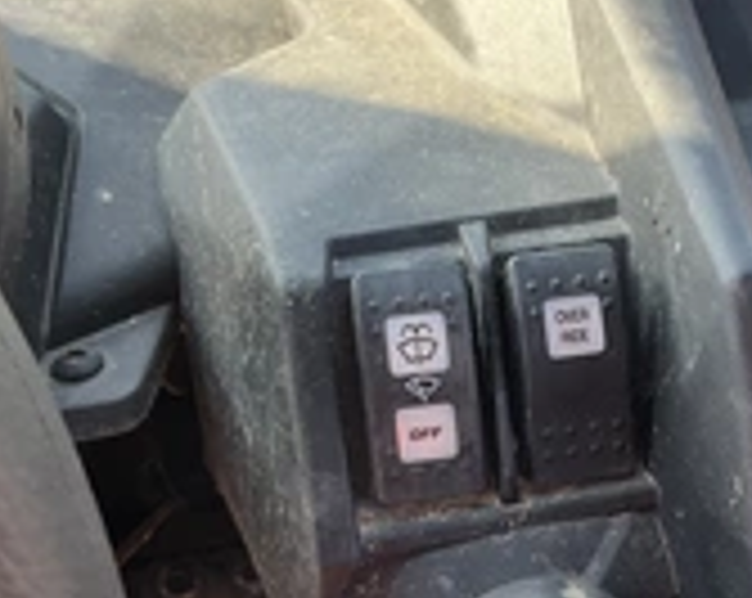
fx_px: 1511
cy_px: 342
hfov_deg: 27.4
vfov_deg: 22.4
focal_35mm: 68
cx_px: 603
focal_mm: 3
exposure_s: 1/122
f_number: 1.8
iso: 25
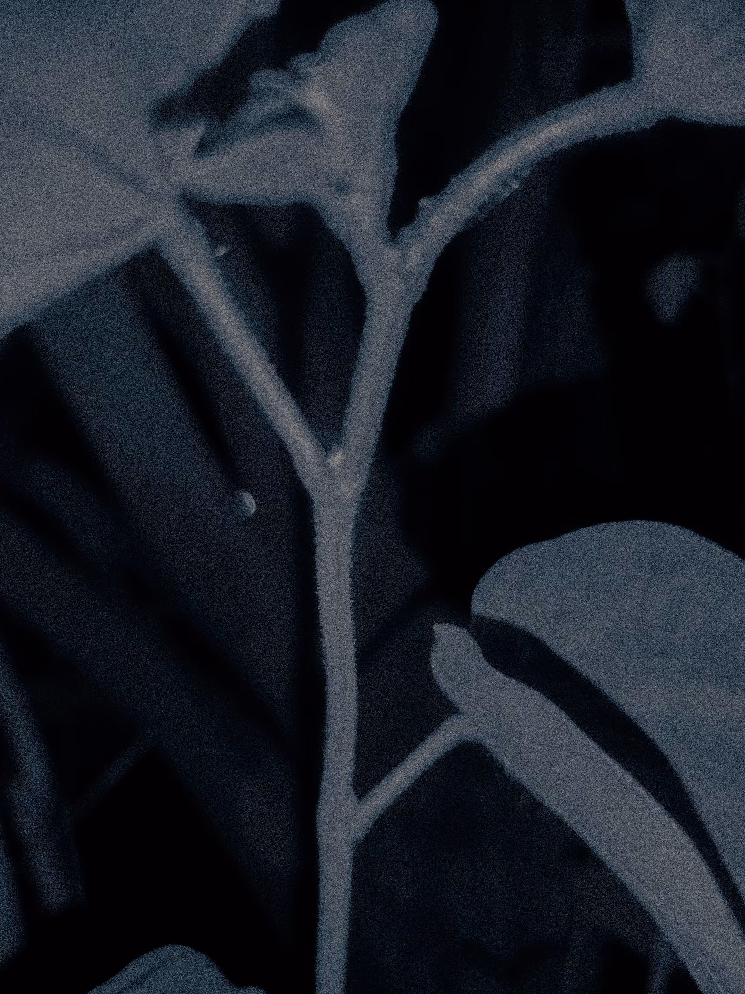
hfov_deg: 53.1
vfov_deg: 67.3
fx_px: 746
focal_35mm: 26
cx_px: 362
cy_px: 477
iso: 336
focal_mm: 5.43
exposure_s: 1/35
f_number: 1.9
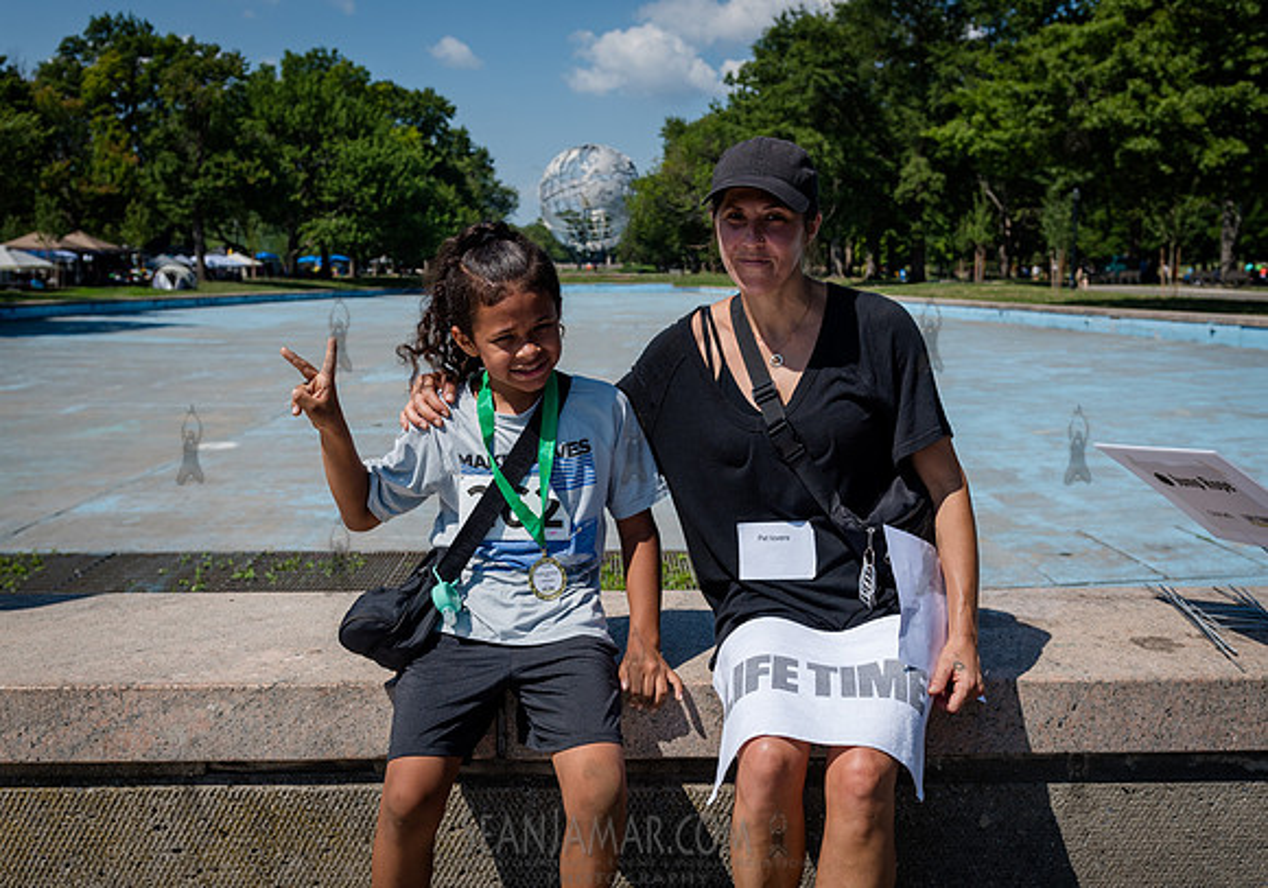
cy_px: 484
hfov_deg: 48.9
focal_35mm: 39
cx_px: 632
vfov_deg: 35.3
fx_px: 1393
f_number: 4
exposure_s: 1/2500
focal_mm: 31
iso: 200
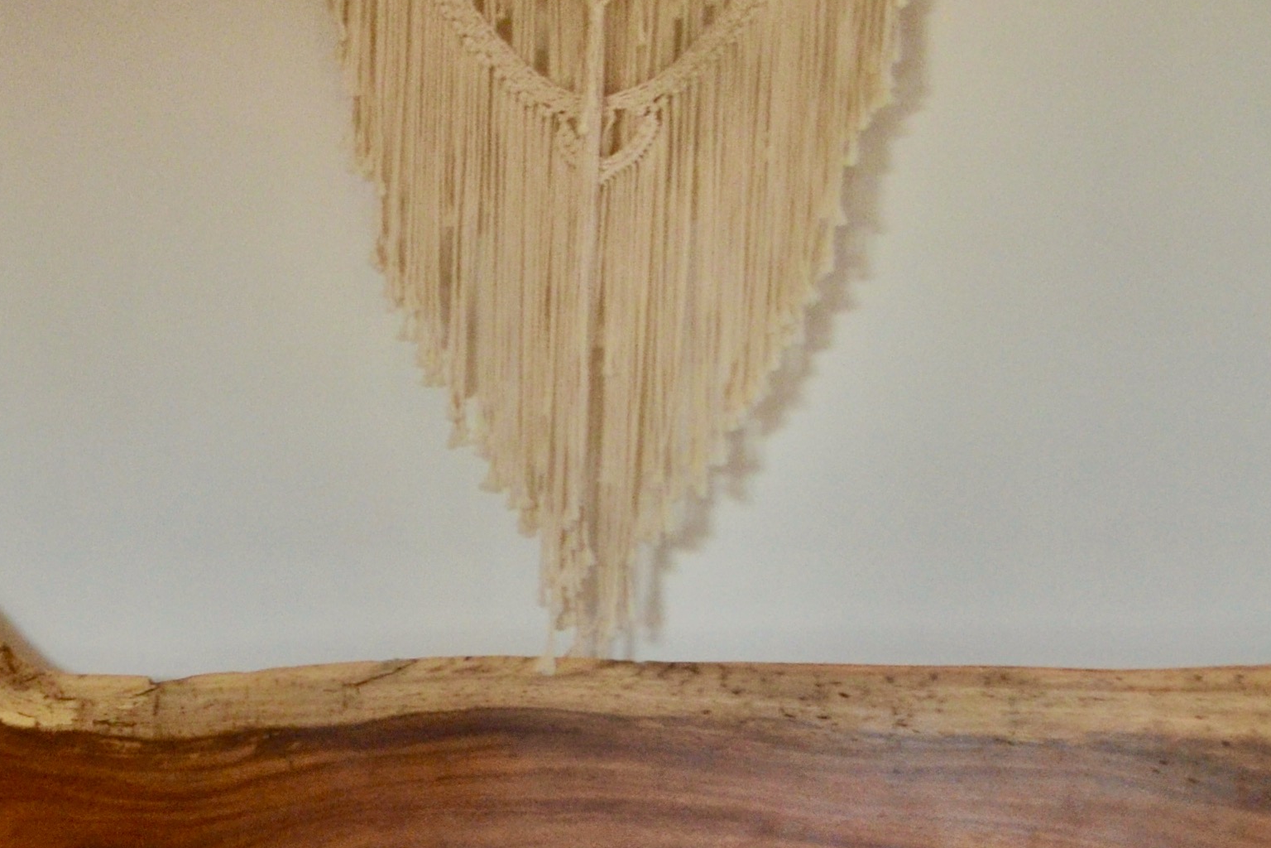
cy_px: 1144
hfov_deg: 22.9
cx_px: -271
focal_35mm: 81
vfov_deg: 15.9
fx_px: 2860
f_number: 3.5
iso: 400
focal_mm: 18
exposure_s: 1/800
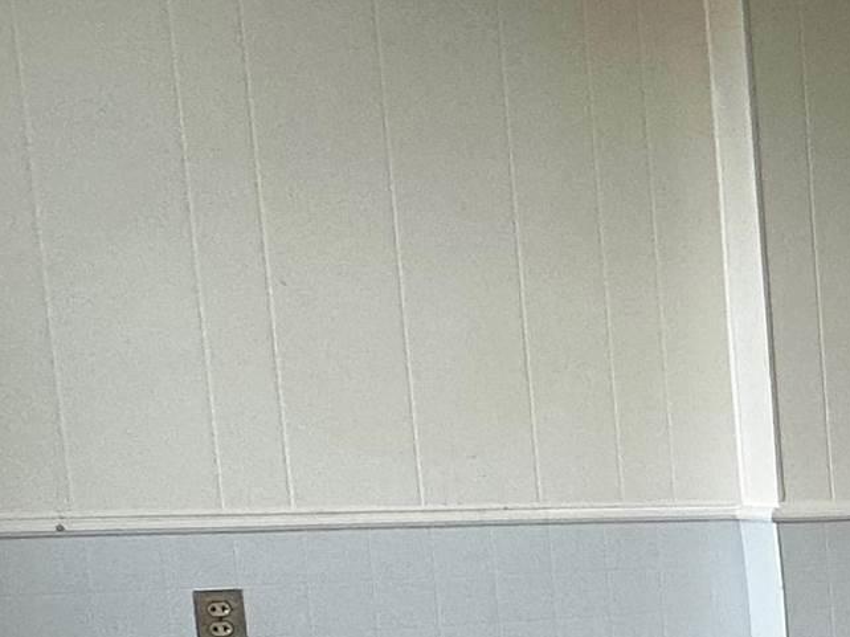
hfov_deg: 17.9
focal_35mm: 67
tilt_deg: -7.2
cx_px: 1769
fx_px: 1645
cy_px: 646
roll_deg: -0.3
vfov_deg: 21.1
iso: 80
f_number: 2.2
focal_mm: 2.22
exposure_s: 1/120
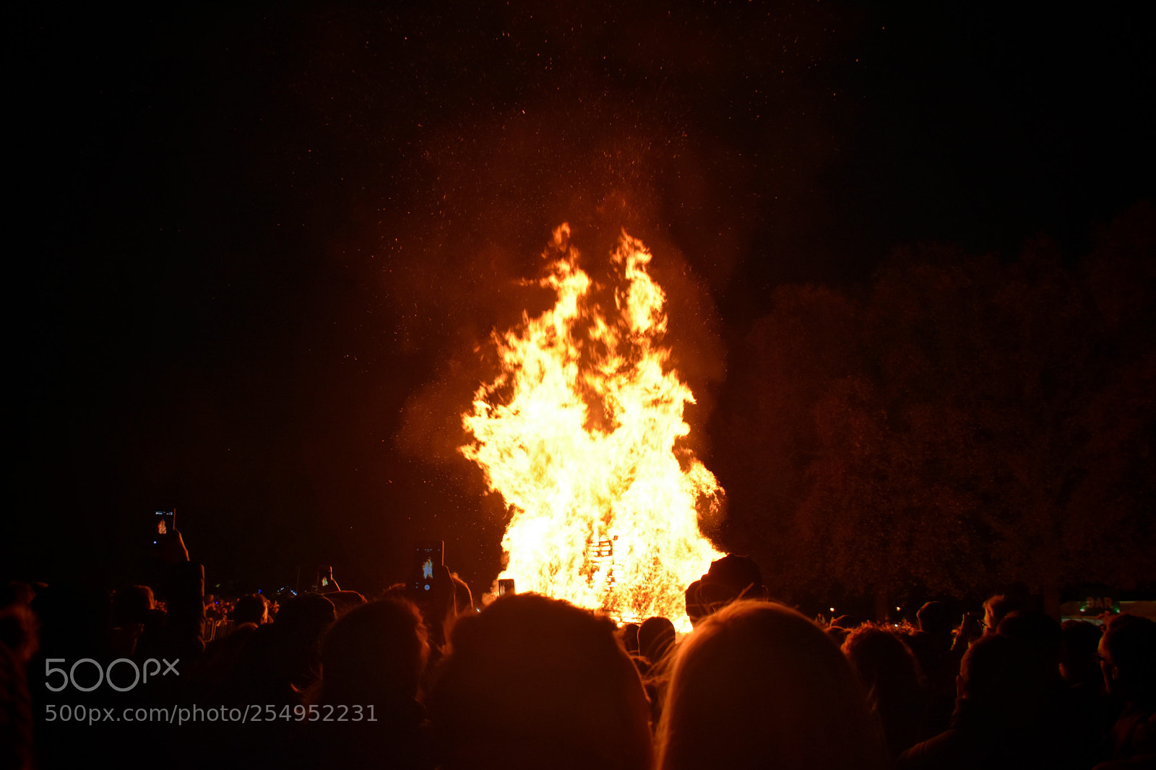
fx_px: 867
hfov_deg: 67.4
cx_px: 578
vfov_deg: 47.9
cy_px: 385
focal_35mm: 27
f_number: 5
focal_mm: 18
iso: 800
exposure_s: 1/100
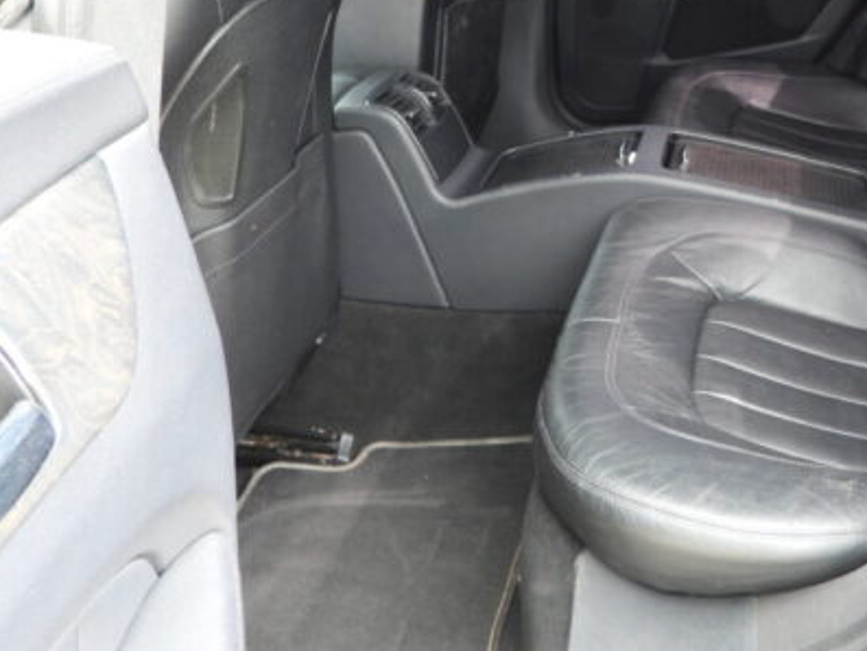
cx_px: 769
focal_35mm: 43
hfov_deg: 40.7
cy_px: 116
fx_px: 1077
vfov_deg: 32.5
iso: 100
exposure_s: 1/30
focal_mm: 4.3
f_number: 2.8
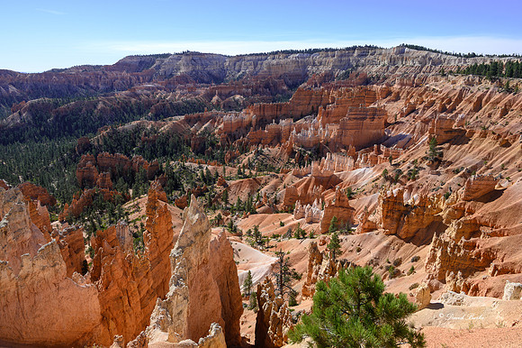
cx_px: 261
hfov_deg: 66.4
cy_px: 174
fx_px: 399
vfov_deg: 47.1
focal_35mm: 28
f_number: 11
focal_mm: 27.5
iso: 100
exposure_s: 1/125
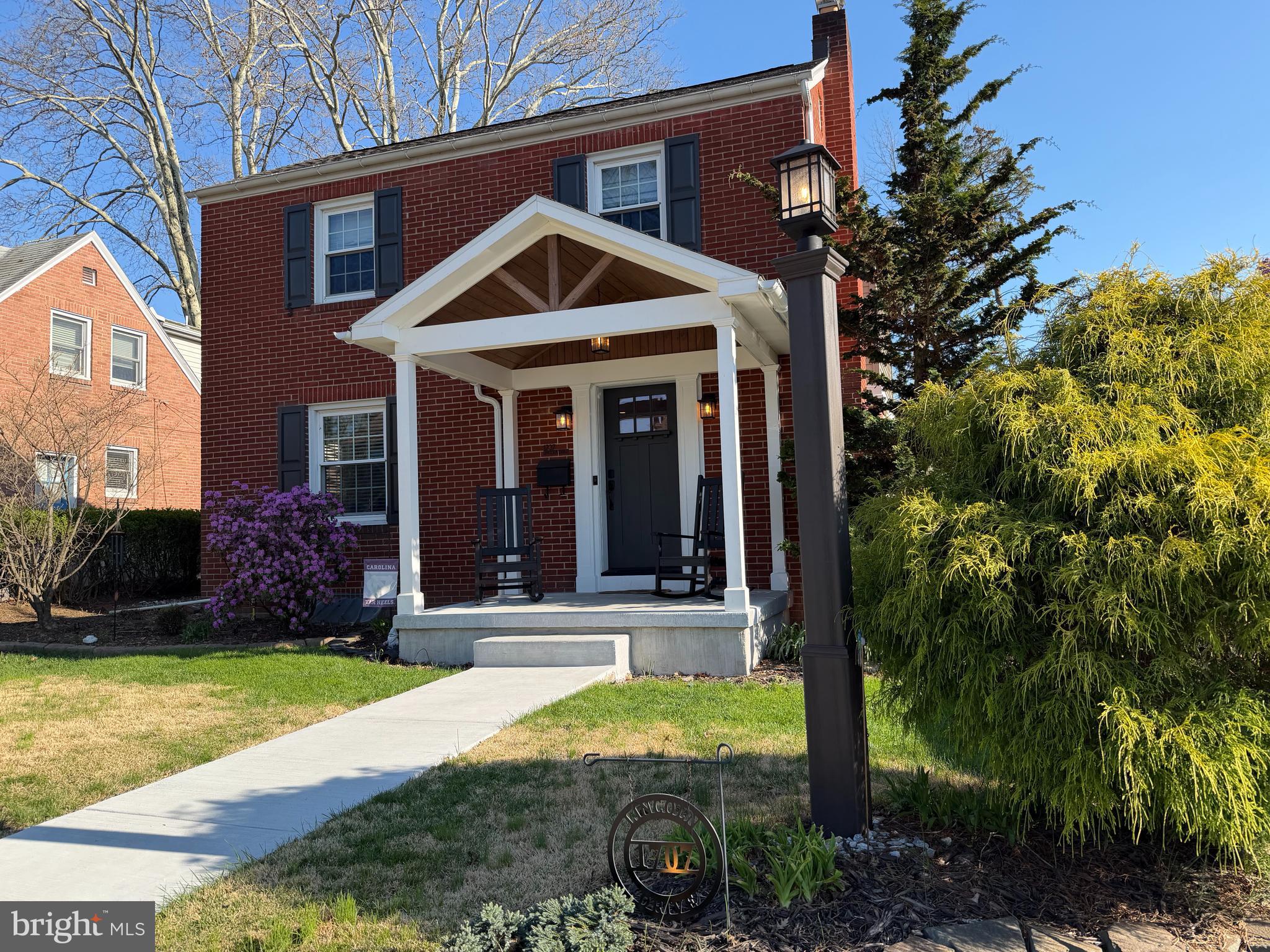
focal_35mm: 24
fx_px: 881
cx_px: 635
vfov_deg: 56.8
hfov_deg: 71.6
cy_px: 476
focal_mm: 6.76
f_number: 1.78
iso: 80
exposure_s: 1/1770
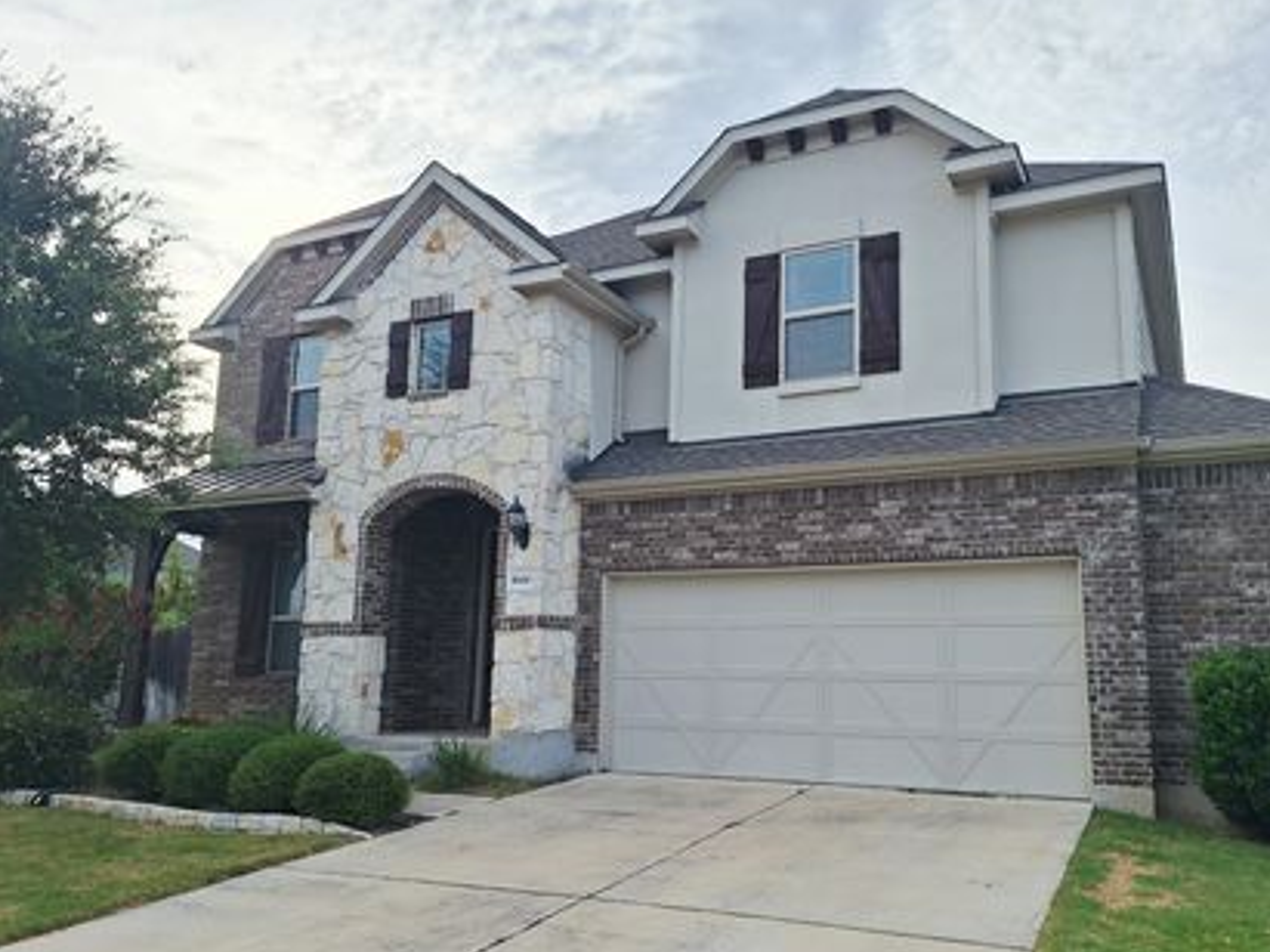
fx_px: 1027
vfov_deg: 49.7
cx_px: 667
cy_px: 499
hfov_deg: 63.4
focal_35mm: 28
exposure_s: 1/2252
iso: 40
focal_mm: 5.54
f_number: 1.8
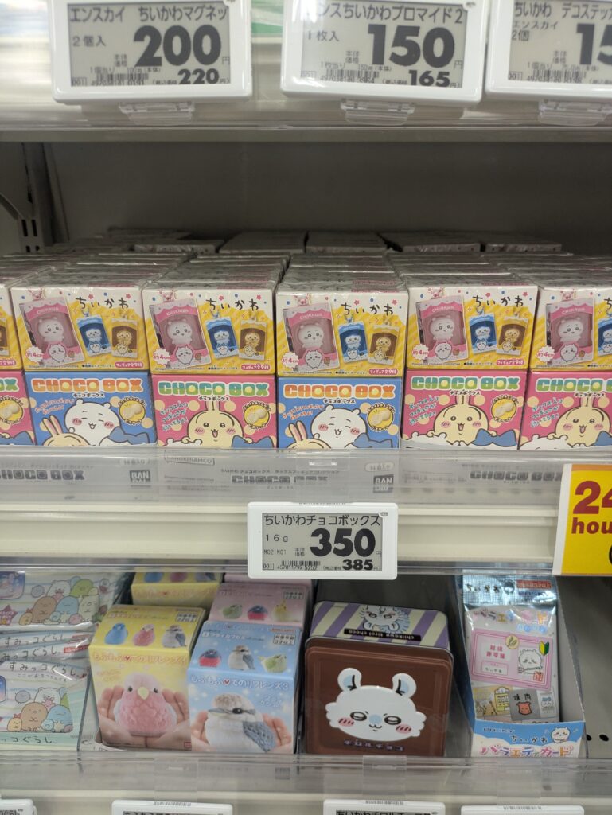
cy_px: 408
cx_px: 306
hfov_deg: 54.9
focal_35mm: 25
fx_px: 589
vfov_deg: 69.4
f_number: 1.89
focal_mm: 5.43
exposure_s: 1/100
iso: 183
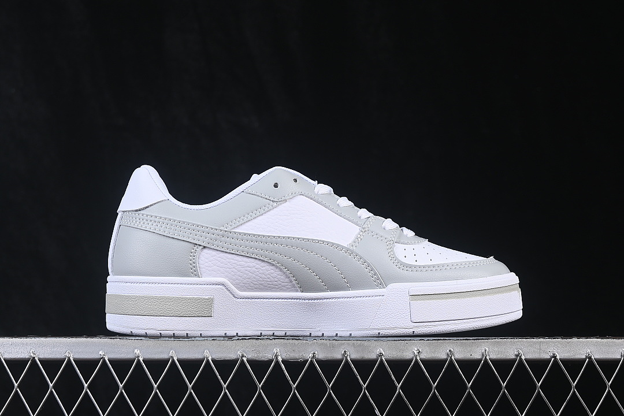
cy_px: 208
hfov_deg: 27.0
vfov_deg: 18.2
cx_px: 312
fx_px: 1300
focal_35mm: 75
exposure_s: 1/80
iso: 160
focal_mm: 50
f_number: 8
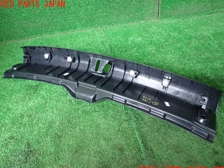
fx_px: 200
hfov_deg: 58.4
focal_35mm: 31
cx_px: 111
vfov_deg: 45.4
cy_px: 87
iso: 250
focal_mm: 5.4
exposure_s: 1/30
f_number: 2.3
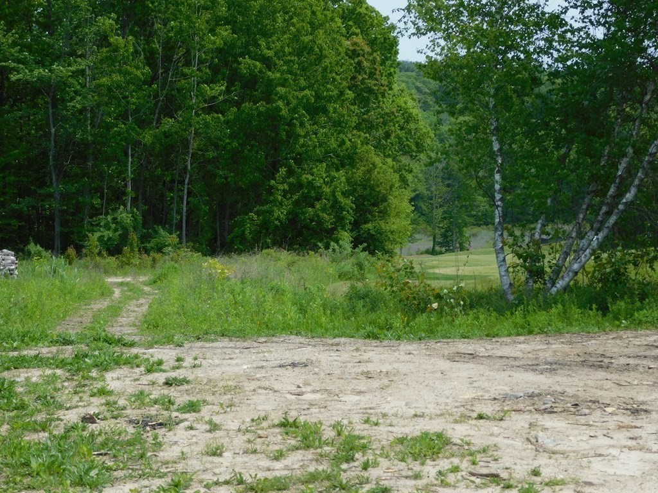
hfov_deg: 19.8
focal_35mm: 99
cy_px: 246
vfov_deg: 14.9
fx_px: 1882
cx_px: 329
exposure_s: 1/640
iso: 125
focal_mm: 17.6
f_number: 4.6
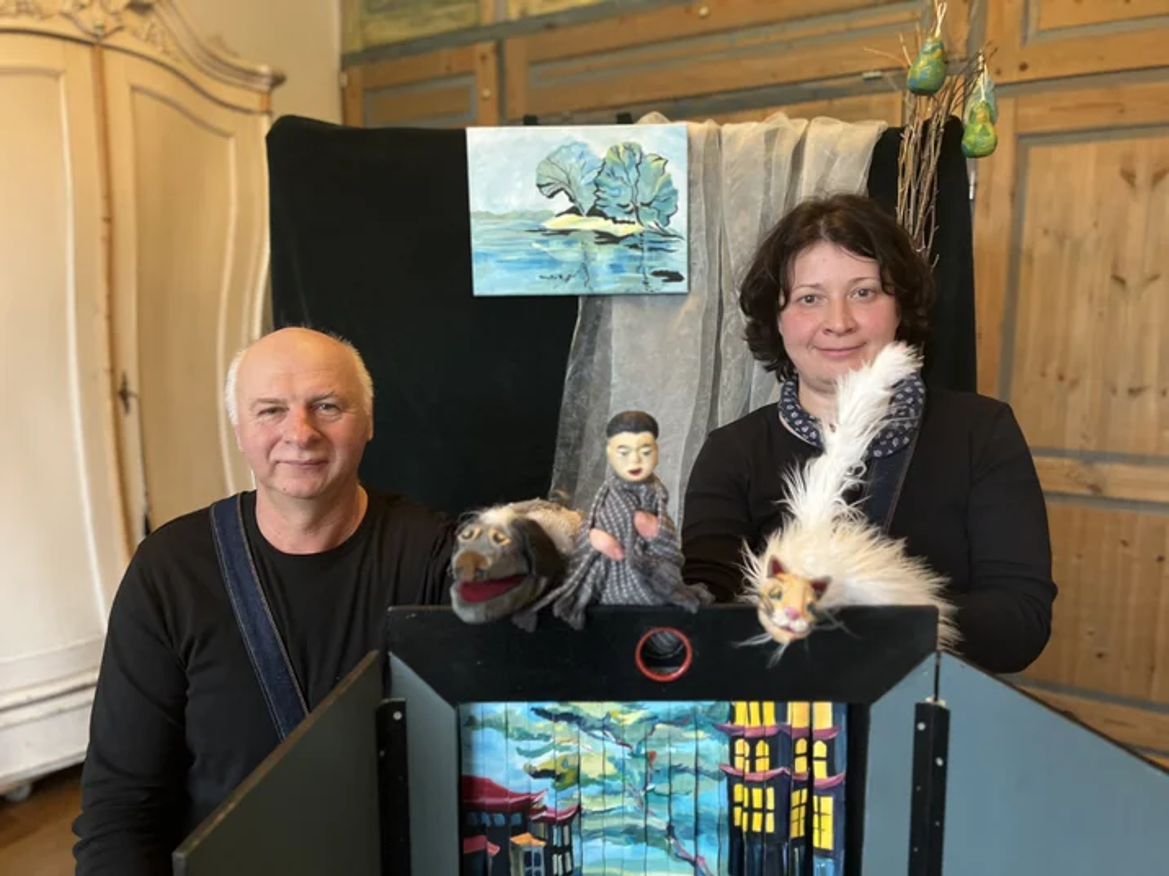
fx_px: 878
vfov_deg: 53.1
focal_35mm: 26
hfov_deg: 67.3
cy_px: 438
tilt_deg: -8.5
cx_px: 584
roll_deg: +1.0
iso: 250
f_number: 1.5
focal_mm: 5.7
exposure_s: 1/50
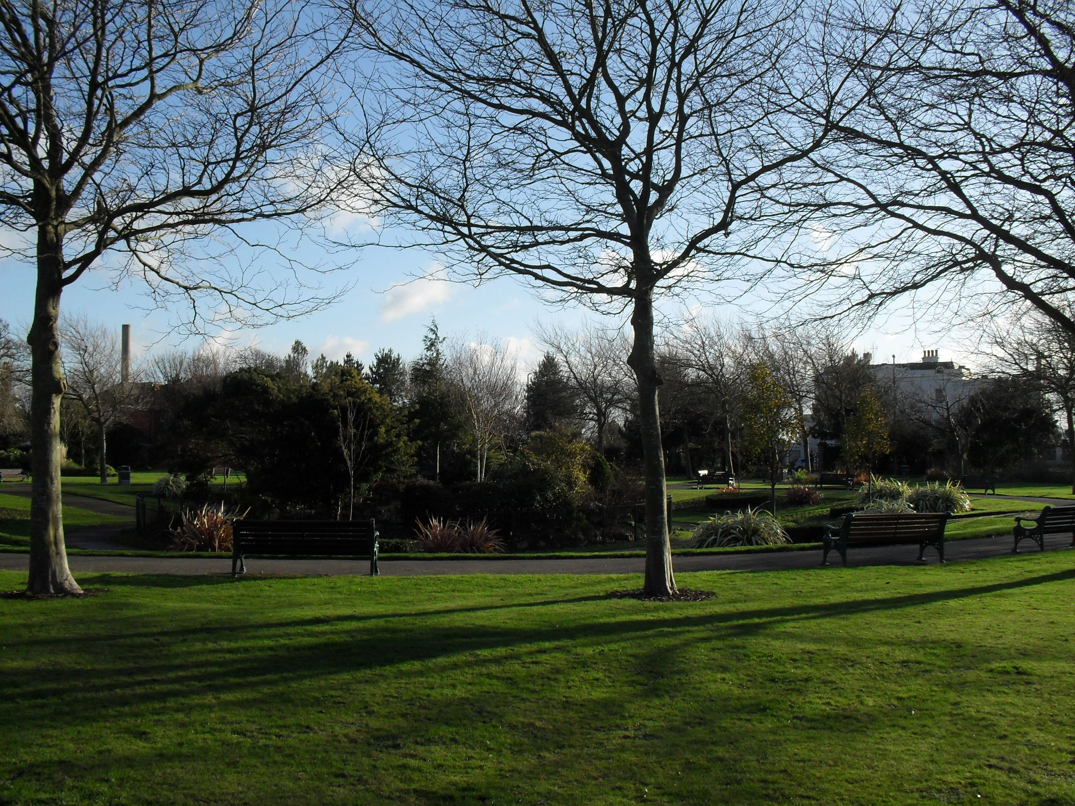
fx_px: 1087
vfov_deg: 40.7
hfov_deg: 52.6
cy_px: 403
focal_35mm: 35
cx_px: 538
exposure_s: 1/180
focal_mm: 6.3
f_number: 8.4
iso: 100
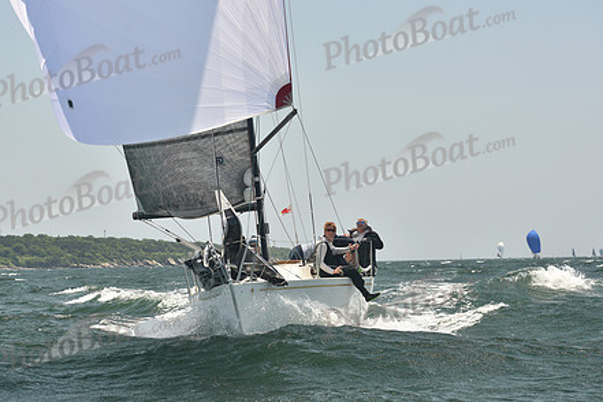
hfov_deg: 22.1
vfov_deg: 14.8
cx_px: 253
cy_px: 251
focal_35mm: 92
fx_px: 1541
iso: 250
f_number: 5.6
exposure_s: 1/640
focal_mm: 70
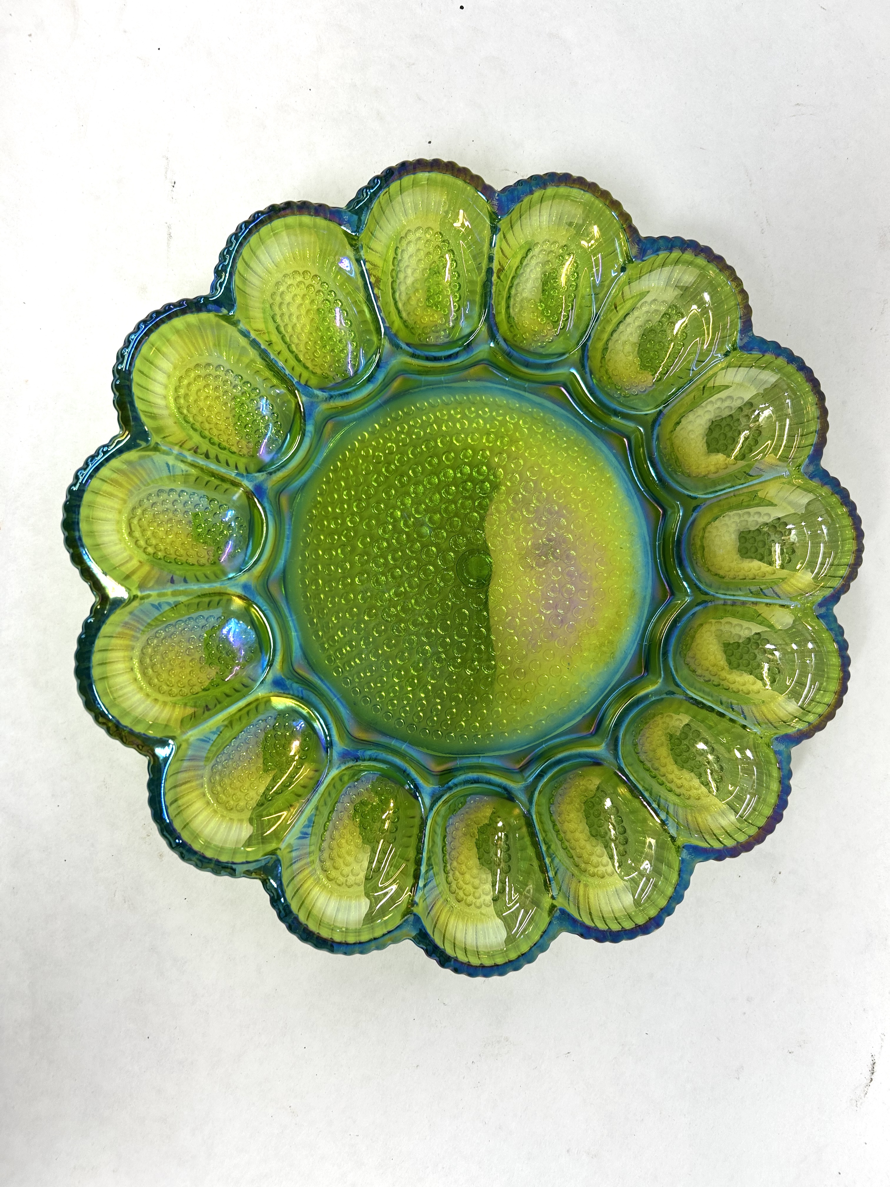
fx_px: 891
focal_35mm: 26
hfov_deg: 53.1
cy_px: 594
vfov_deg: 67.3
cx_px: 445
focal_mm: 5.7
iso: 40
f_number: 1.5
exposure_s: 1/251
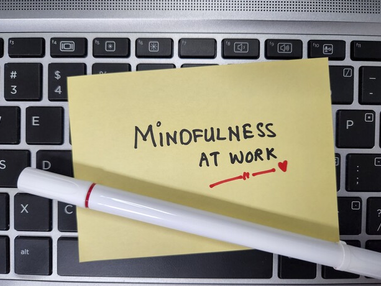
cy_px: 147
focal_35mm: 24
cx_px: 192
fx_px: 264
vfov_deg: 56.8
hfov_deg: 71.6
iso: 250
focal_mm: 5.4
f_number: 1.8
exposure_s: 1/100
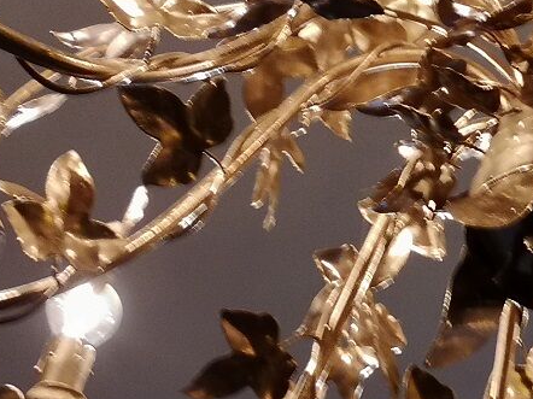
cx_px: 541
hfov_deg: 12.6
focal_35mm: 155
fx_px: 2385
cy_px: 145
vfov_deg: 9.6
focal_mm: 3.95
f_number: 1.8
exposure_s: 1/50
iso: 80
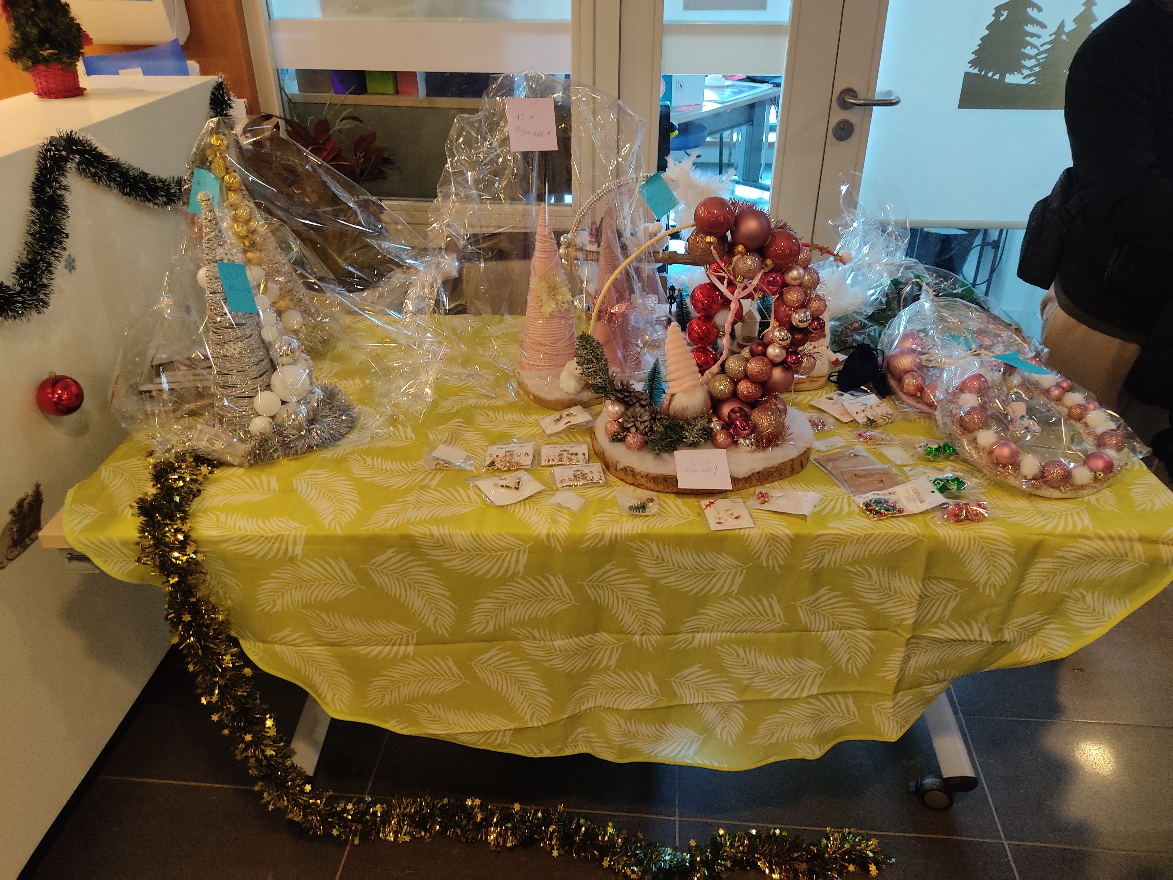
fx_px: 881
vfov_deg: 53.1
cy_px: 440
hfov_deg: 67.3
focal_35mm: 26
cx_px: 586
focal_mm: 4.74
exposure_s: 1/25
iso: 783
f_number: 1.79
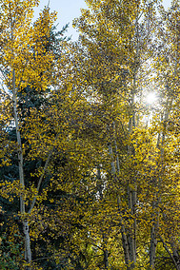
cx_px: 129
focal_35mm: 65
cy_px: 168
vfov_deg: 30.8
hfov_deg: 20.8
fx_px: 488
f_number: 5.6
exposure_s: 1/640
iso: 100
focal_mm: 41
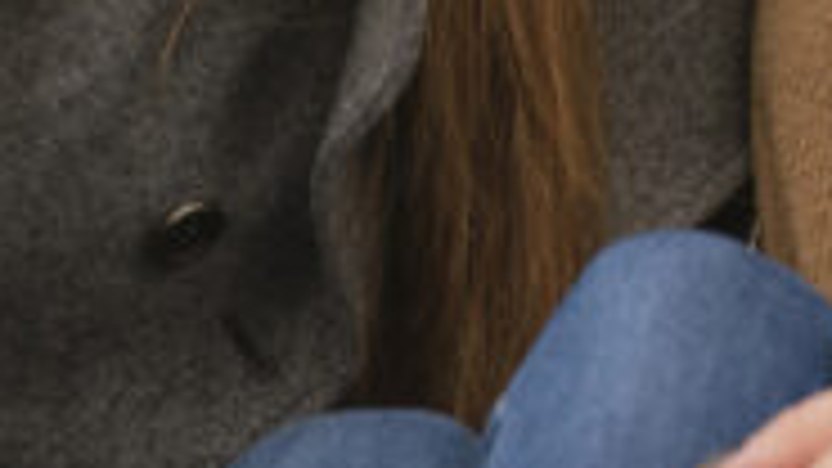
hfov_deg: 5.3
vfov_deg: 3.0
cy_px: -446
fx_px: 8956
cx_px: 742
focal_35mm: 406
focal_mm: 70
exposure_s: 1/160
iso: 160
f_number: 3.2
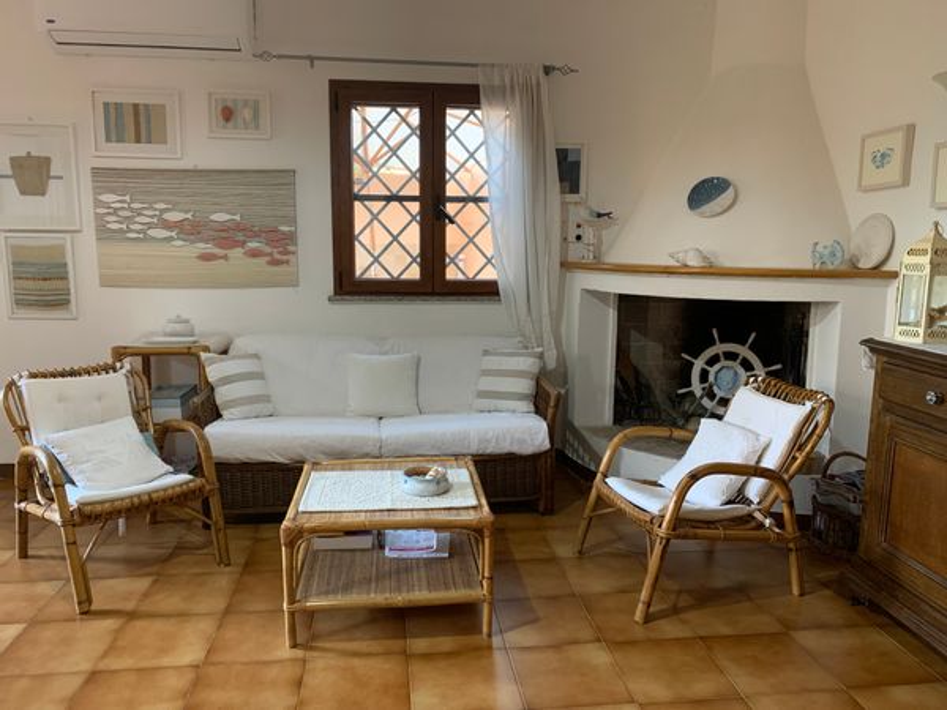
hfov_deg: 67.3
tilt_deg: -9.0
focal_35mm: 26
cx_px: 474
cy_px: 355
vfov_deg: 53.1
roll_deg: +0.1
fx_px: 711
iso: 320
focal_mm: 4.25
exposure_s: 1/60
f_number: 1.8
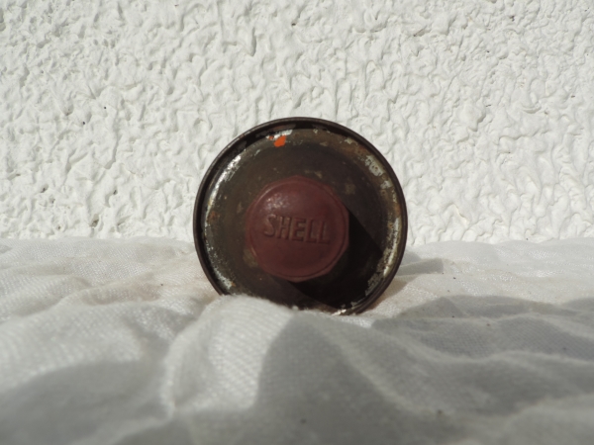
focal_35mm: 24
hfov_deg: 71.6
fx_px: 412
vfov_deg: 56.8
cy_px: 222
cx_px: 297
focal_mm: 4.3
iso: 80
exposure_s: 1/1600
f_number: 4.2
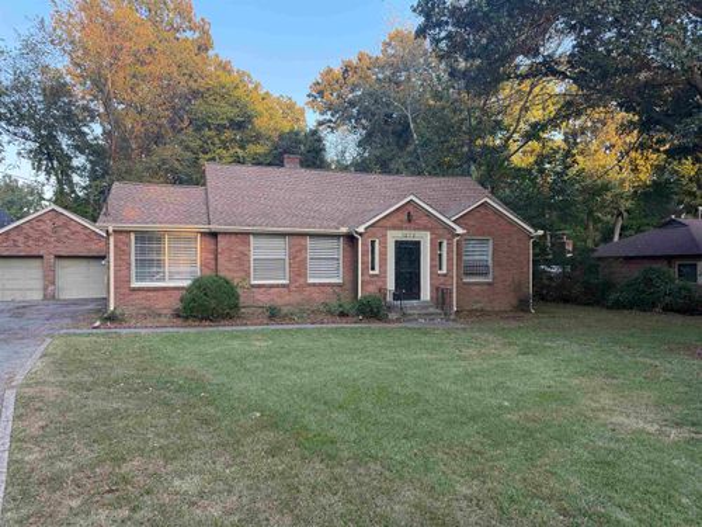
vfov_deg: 56.8
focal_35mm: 24
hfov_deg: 71.6
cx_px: 351
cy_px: 264
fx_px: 487
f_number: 1.78
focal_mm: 6.76
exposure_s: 1/206
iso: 125
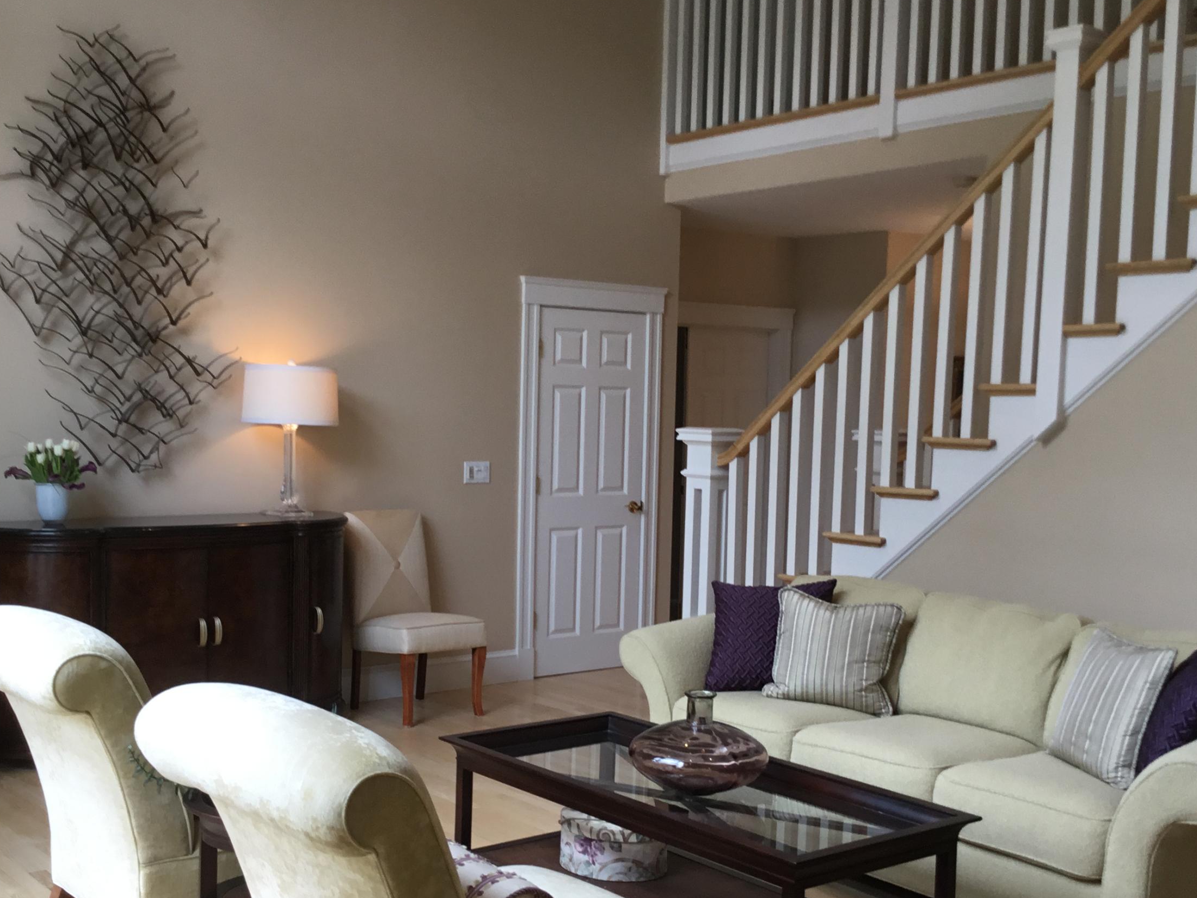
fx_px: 1452
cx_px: 587
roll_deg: -0.7
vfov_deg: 34.3
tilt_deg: -5.3
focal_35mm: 42
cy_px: 531
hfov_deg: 44.8
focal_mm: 3.3
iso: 32
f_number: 2.4
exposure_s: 1/60
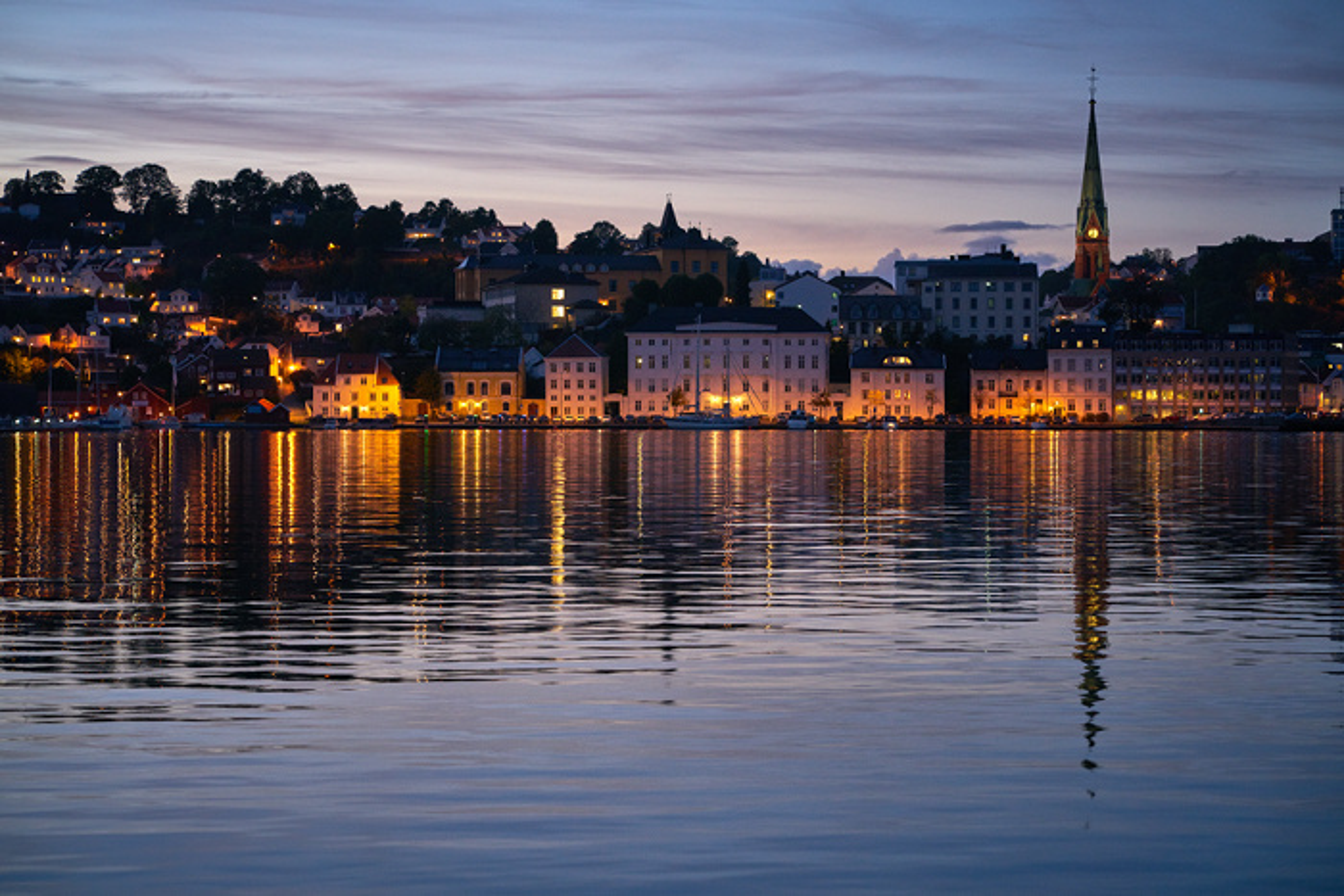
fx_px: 3174
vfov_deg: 16.1
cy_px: 448
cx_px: 672
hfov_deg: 23.9
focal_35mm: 85
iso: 800
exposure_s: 1/8
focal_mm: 85
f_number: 5.6
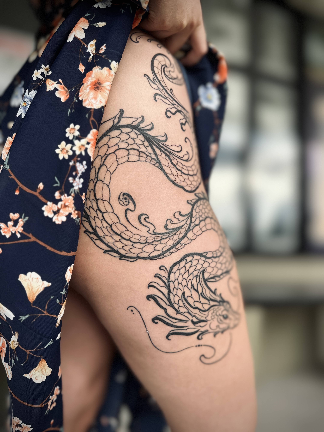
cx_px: 162
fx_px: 300
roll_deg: -2.7
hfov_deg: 56.8
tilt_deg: +4.8
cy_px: 216
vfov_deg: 71.6
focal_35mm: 24
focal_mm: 6.86
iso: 64
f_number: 1.78
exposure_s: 1/160
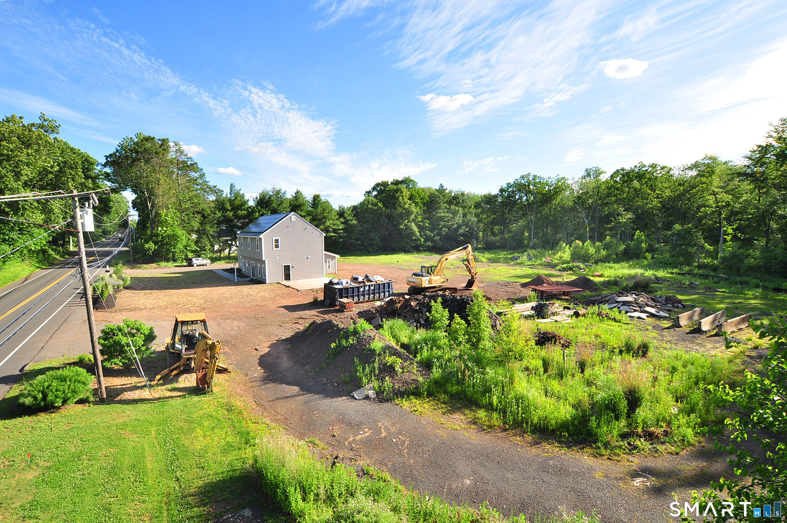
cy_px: 262
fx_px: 328
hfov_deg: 100.5
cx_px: 394
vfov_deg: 77.2
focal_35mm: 15
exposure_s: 1/320
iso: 320
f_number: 8
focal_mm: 10
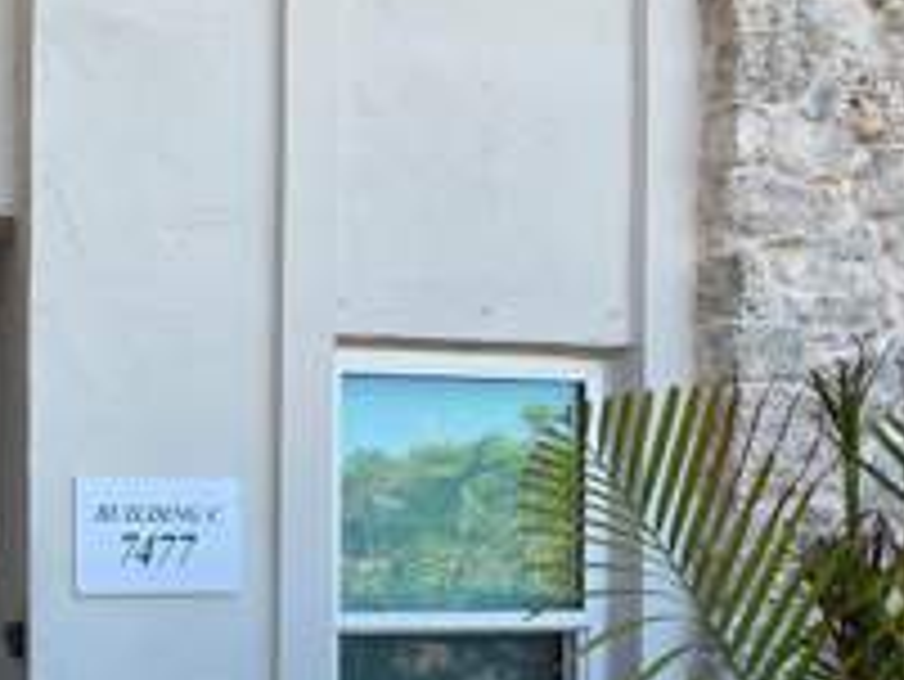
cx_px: 13
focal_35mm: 31
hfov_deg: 48.7
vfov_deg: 42.9
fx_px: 810
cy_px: 567
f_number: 2.2
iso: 50
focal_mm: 2.2
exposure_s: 1/212
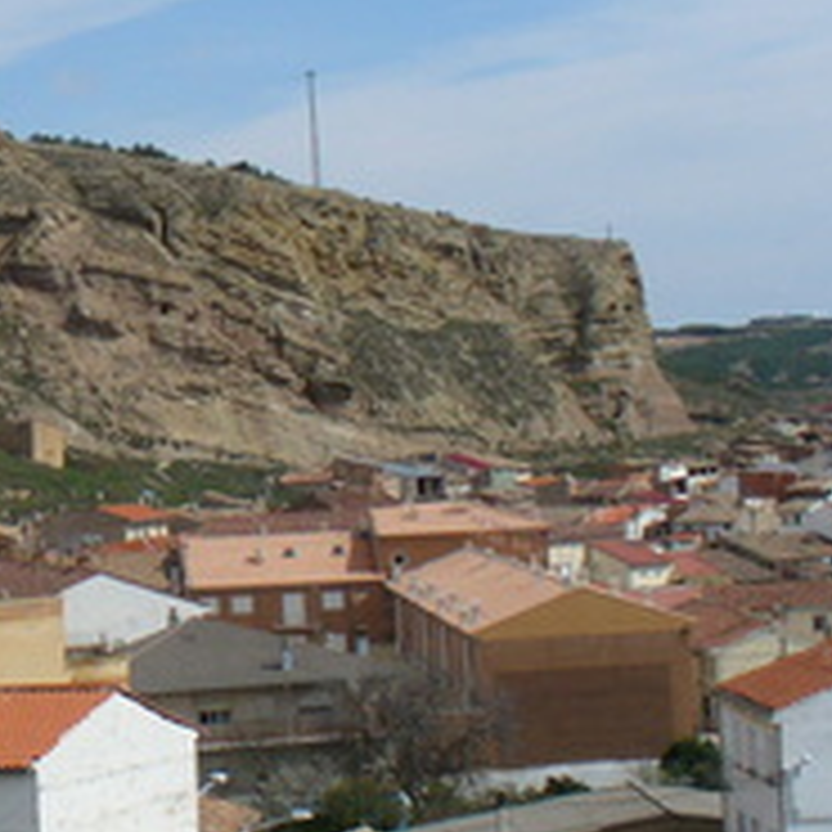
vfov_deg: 15.4
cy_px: 346
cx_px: -148
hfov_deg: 14.9
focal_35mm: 113
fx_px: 3073
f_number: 5.6
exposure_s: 1/500
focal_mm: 6.1
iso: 80
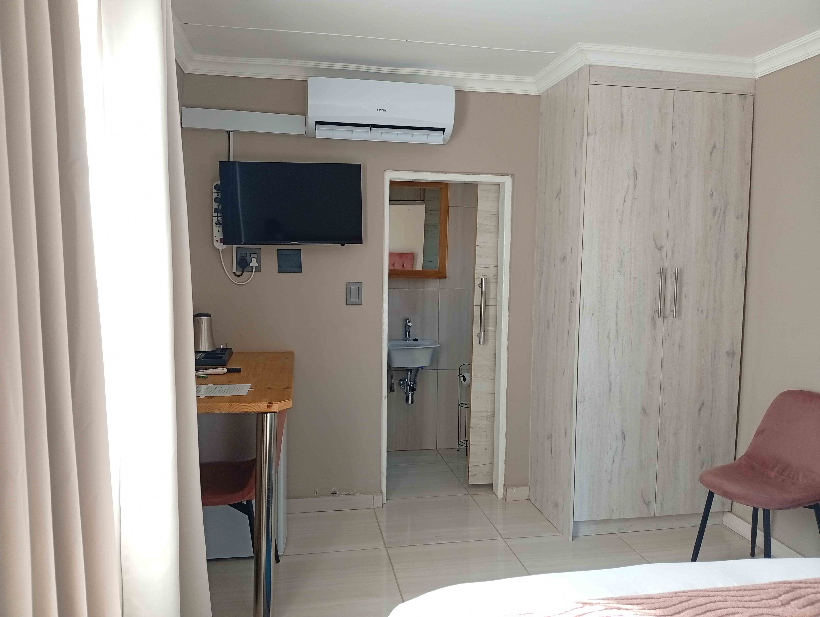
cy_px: 308
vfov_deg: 51.5
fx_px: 640
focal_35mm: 27
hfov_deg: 65.2
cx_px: 410
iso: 168
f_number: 1.8
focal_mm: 3.98
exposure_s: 1/50
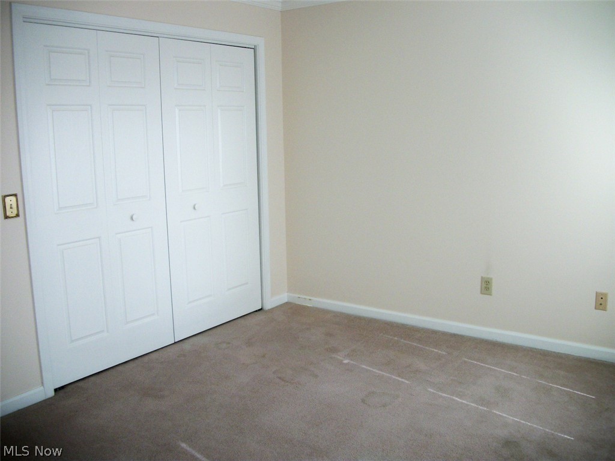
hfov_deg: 56.8
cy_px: 230
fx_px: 569
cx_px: 308
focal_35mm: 32
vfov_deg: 44.2
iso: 121
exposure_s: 1/125
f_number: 2.9
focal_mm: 5.7
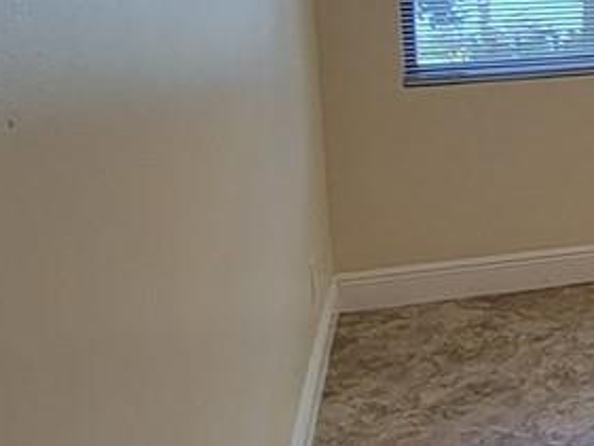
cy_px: -17
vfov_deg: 19.3
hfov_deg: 20.2
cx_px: 1019
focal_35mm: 74
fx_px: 1270
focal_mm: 2.2
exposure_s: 1/60
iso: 100
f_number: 2.2
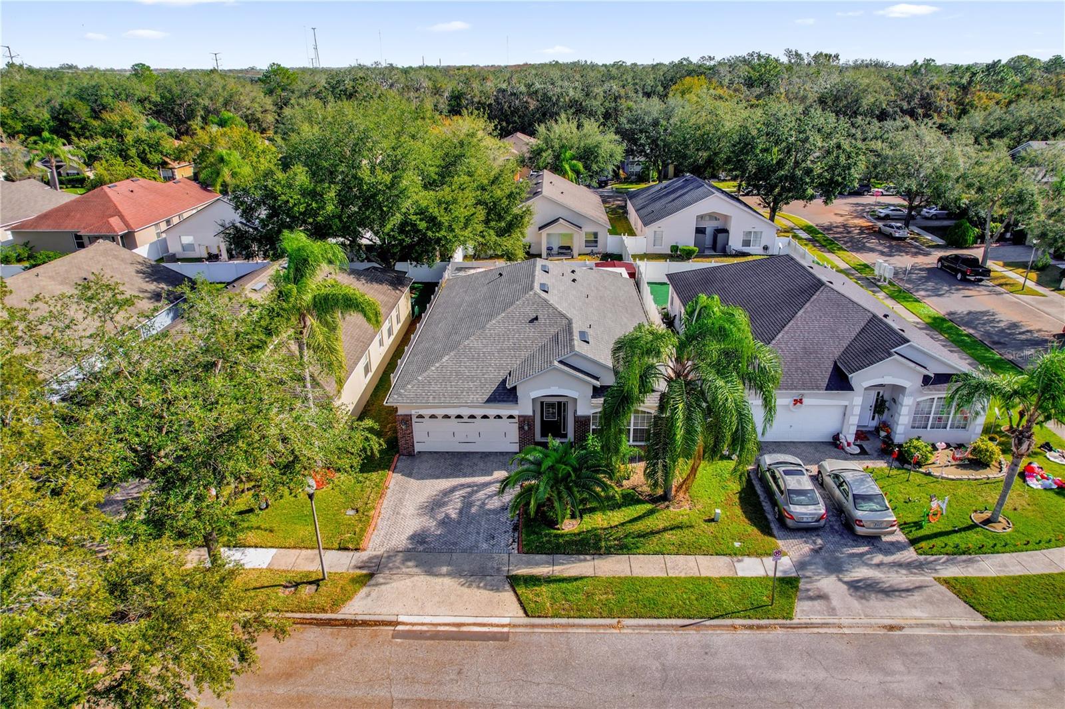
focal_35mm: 22
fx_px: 651
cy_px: 354
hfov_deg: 78.6
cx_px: 532
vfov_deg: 57.2
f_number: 2.8
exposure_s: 1/4000
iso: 130
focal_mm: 8.38
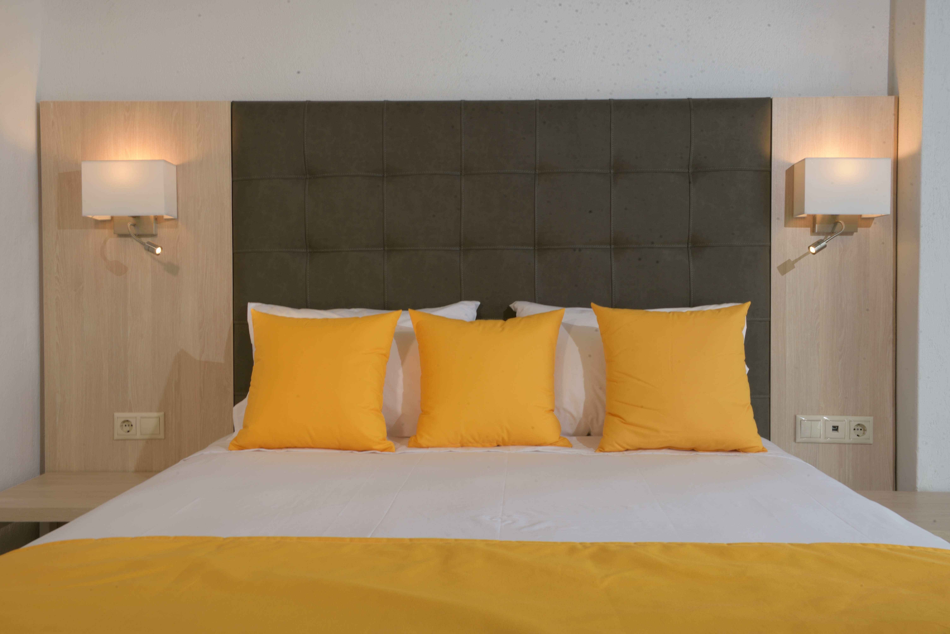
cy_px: 317
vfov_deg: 35.1
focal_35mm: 38
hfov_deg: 50.7
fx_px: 1003
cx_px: 475
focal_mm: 38
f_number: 22
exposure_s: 1/4
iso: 100
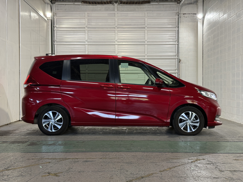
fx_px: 337
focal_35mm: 48
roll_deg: -0.1
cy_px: 91
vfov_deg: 30.3
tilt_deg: -0.2
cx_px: 122
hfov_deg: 39.7
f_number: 1.78
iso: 100
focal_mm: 6.76
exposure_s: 1/60
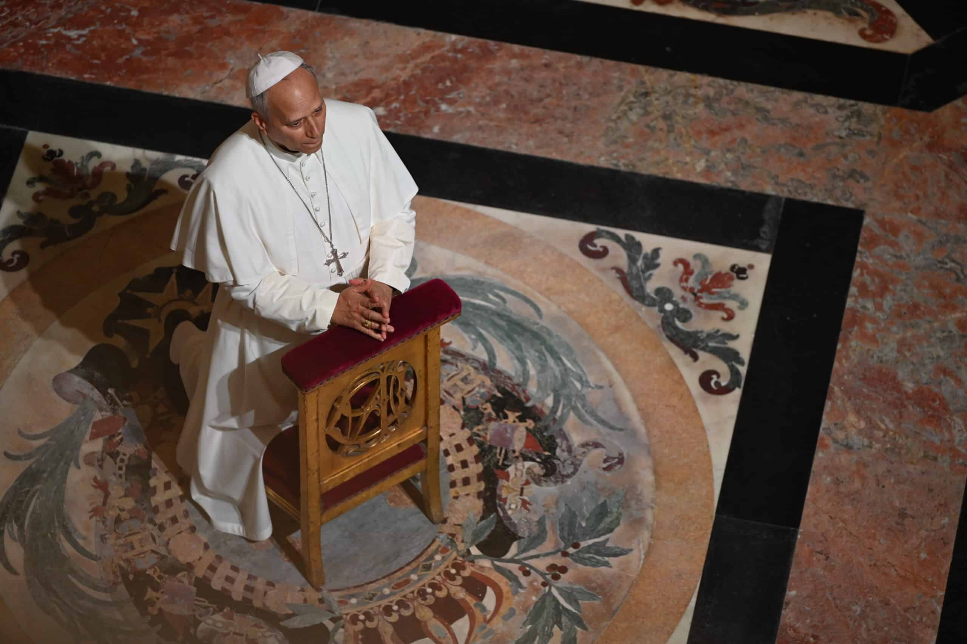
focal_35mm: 200
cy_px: 322
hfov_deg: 10.3
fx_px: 5370
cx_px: 484
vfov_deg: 6.9
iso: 1800
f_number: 2.8
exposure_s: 1/250
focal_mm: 200
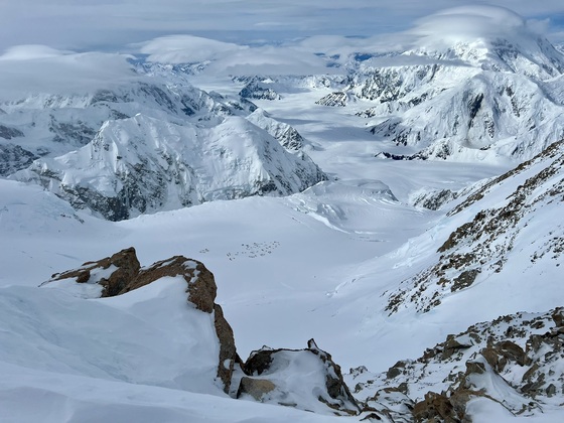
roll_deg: +2.6
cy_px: 212
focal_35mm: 26
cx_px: 282
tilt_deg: -22.2
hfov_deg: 67.3
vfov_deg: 53.1
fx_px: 424
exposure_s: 1/16393
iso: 40
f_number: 1.5
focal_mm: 5.7
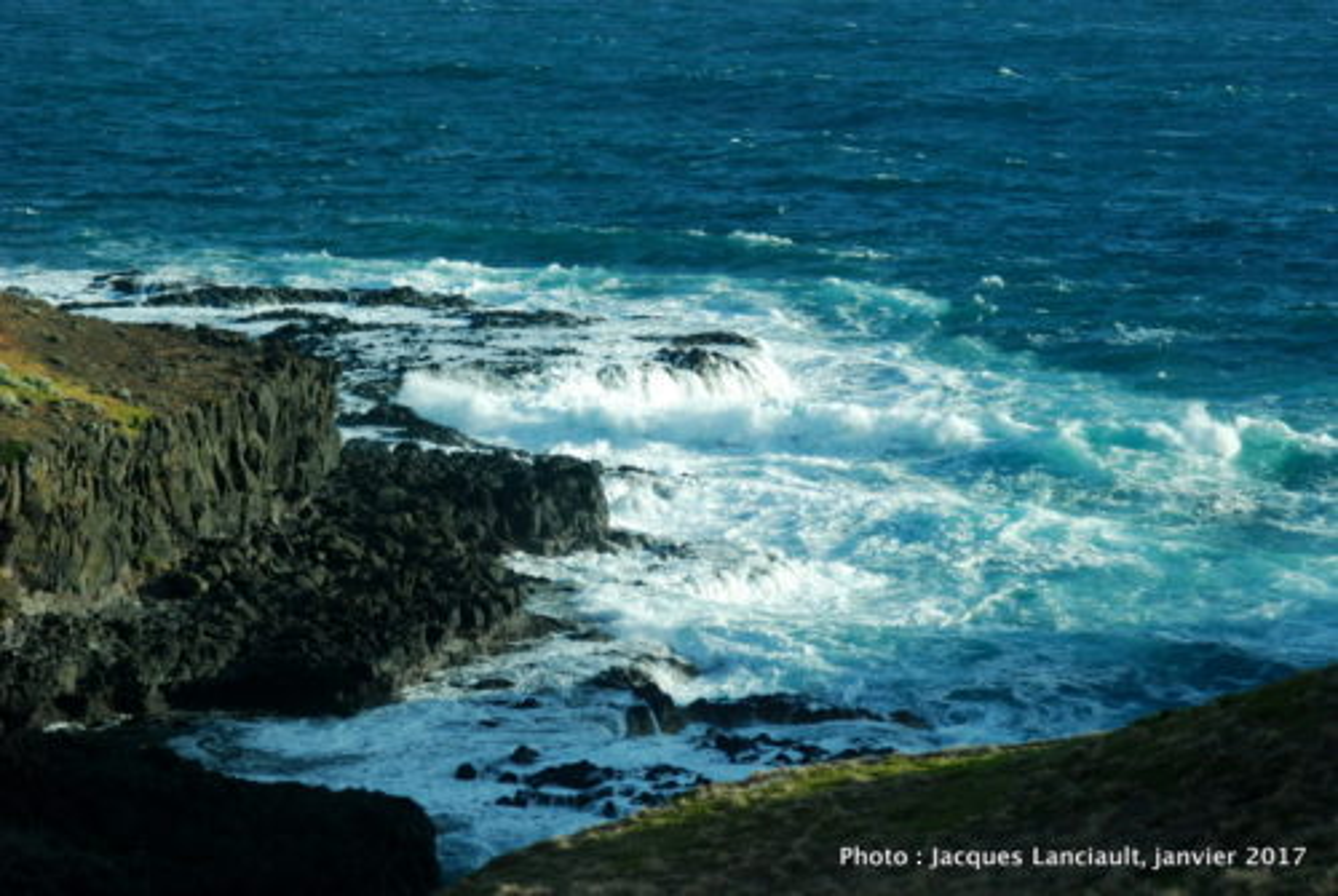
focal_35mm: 120
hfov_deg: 17.0
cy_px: 448
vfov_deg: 11.5
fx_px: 4467
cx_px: 669
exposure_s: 1/250
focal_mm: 80
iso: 800
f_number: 8
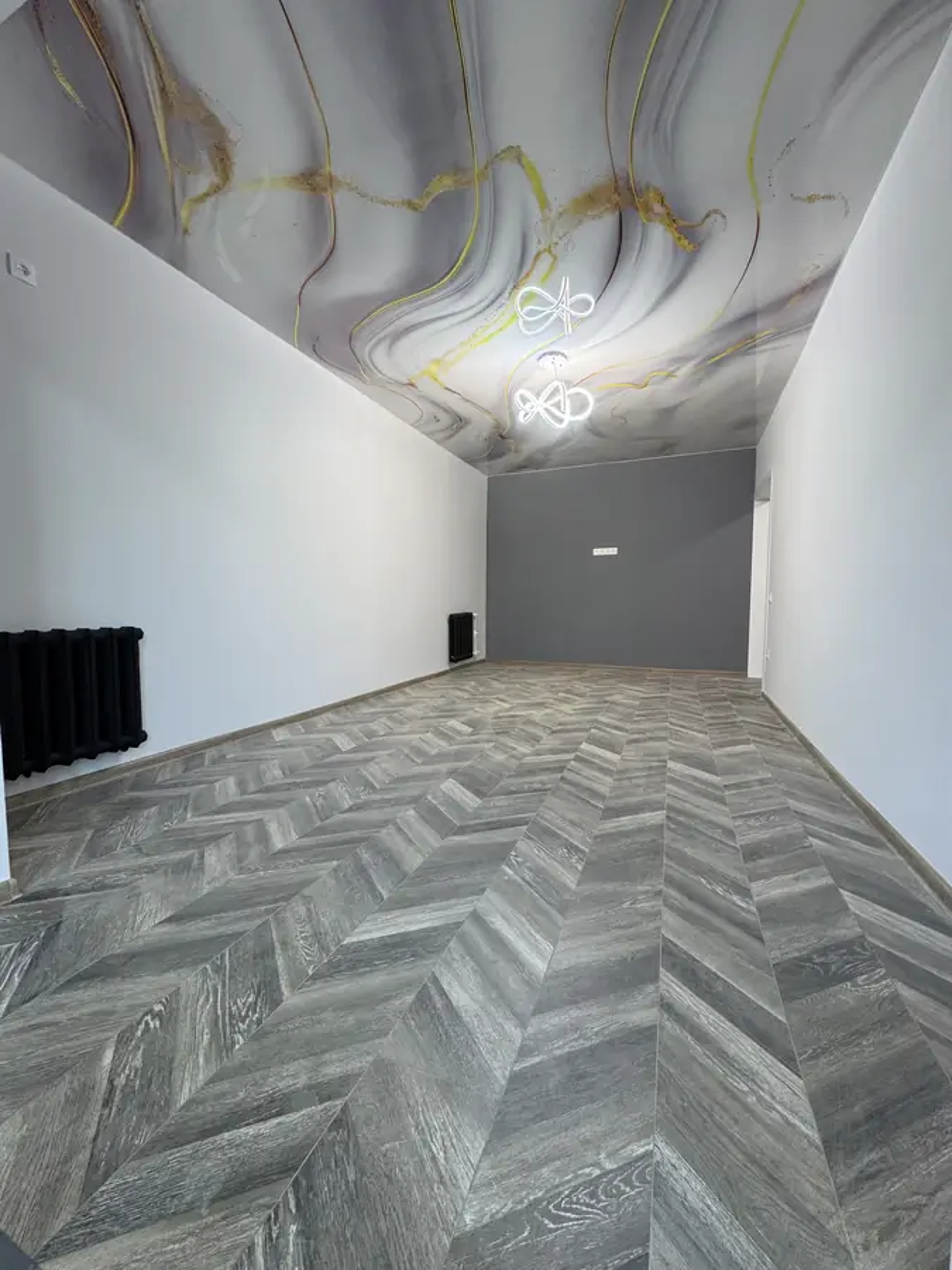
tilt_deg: -4.2
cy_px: 635
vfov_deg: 102.1
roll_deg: -0.3
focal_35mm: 14
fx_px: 513
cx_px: 476
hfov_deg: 85.7
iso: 125
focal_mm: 2.22
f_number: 2.2
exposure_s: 1/100
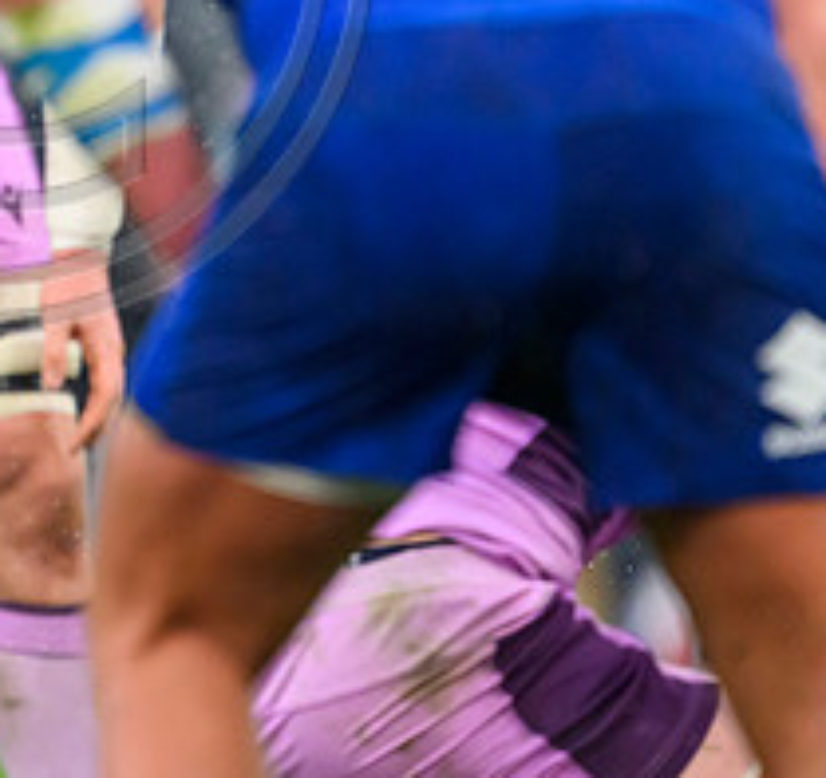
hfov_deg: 1.1
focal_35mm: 1584
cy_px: -67
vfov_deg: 1.1
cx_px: -250
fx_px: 41553
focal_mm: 560
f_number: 4
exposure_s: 1/2000
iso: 5000
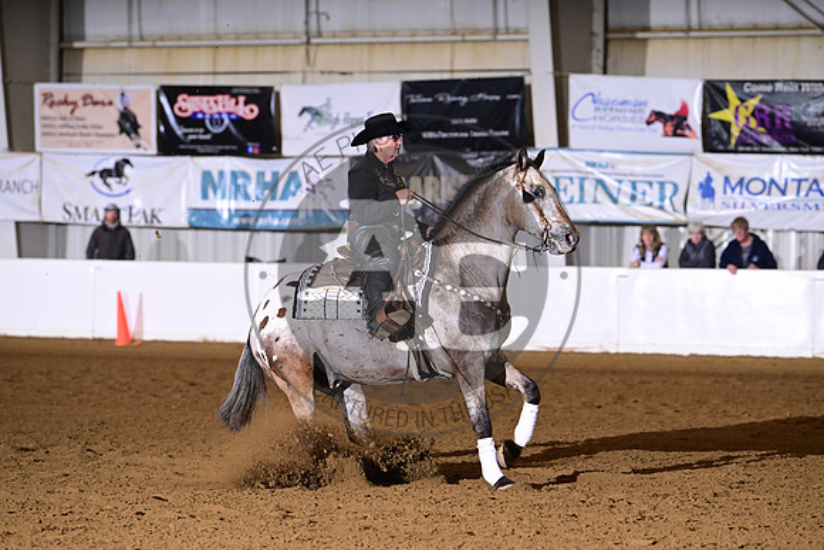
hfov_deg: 11.1
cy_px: 275
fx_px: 4235
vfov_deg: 7.4
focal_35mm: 185
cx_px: 412
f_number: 4.5
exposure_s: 1/200
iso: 2000
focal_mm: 185
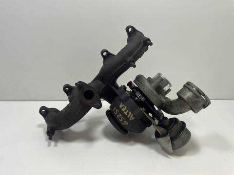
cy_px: 88
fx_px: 176
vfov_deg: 53.1
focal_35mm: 26
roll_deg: +0.3
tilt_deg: -21.9
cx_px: 117
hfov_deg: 67.3
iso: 40
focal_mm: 4.2
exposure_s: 1/100
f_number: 1.6
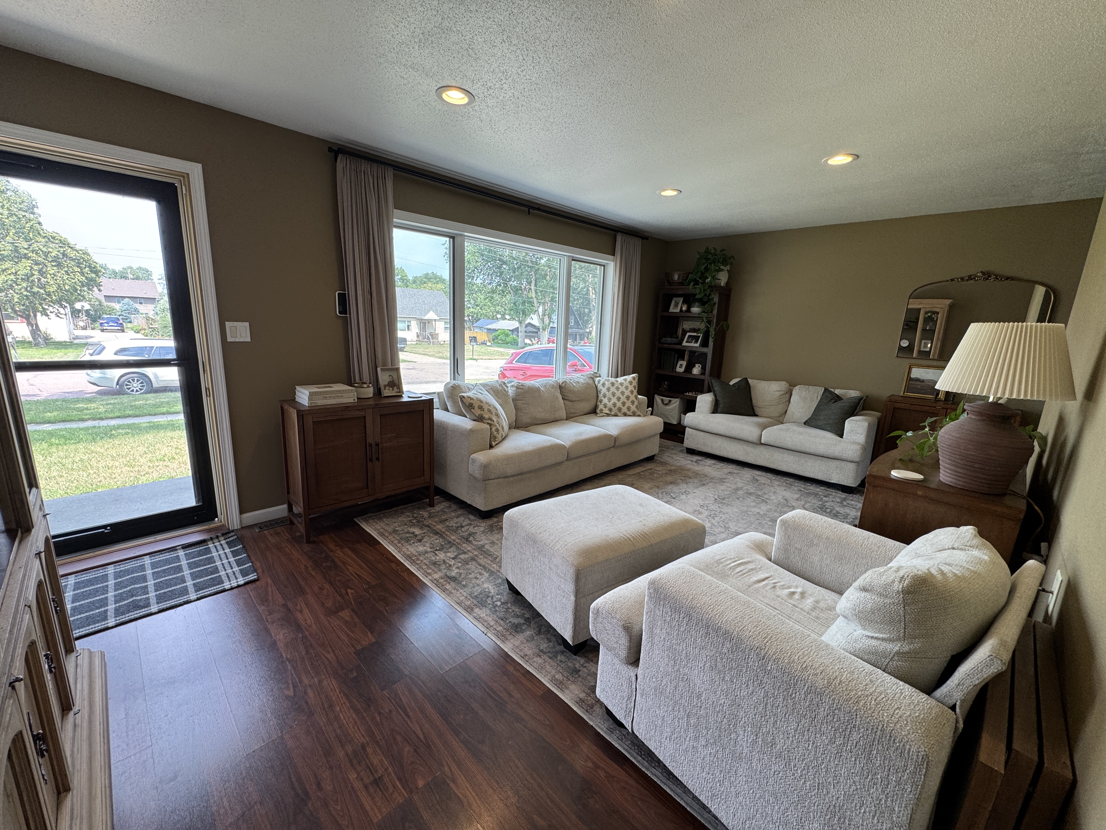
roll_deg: -2.9
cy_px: 415
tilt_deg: -11.8
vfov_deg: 85.7
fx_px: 447
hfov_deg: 102.1
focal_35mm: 14
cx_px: 553
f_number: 2.2
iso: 80
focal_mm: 2.22
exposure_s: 1/120
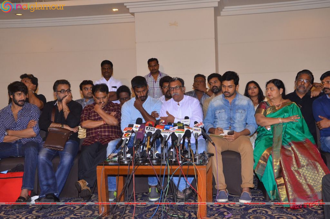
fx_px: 439
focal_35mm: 48
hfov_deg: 41.2
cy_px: 110
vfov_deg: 28.0
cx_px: 165
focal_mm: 32
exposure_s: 1/125
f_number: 6.3
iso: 1100
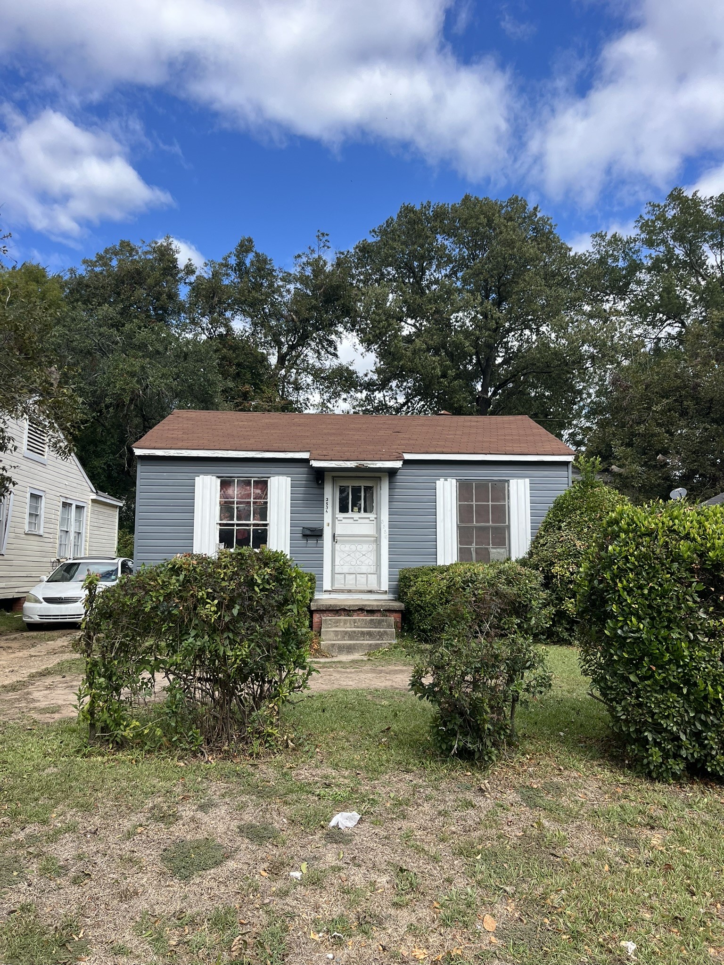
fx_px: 725
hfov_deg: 53.1
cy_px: 482
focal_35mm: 26
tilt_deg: +5.8
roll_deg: -0.3
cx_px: 362
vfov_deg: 67.3
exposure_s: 1/1832
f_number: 1.6
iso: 50
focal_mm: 5.1
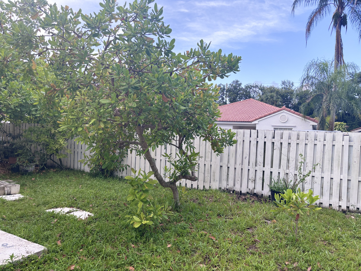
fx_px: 271
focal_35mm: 26
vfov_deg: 53.1
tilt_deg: -1.1
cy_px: 136
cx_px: 180
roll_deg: -2.6
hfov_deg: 67.3
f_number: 1.6
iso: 40
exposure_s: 1/121
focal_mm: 5.96
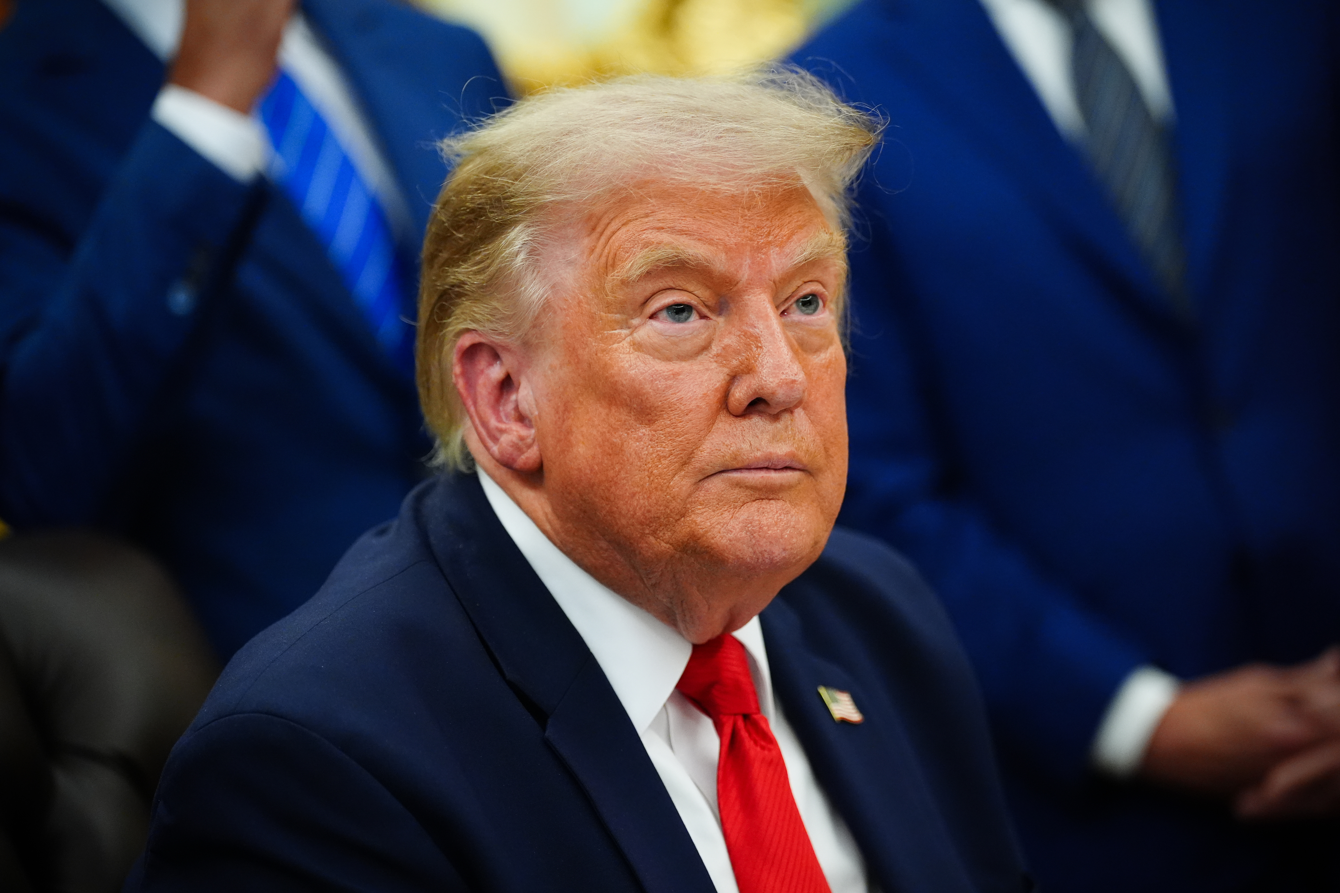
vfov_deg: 10.6
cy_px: 446
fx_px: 4801
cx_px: 670
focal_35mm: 129
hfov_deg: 15.9
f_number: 2.8
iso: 4000
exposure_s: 1/500
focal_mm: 129
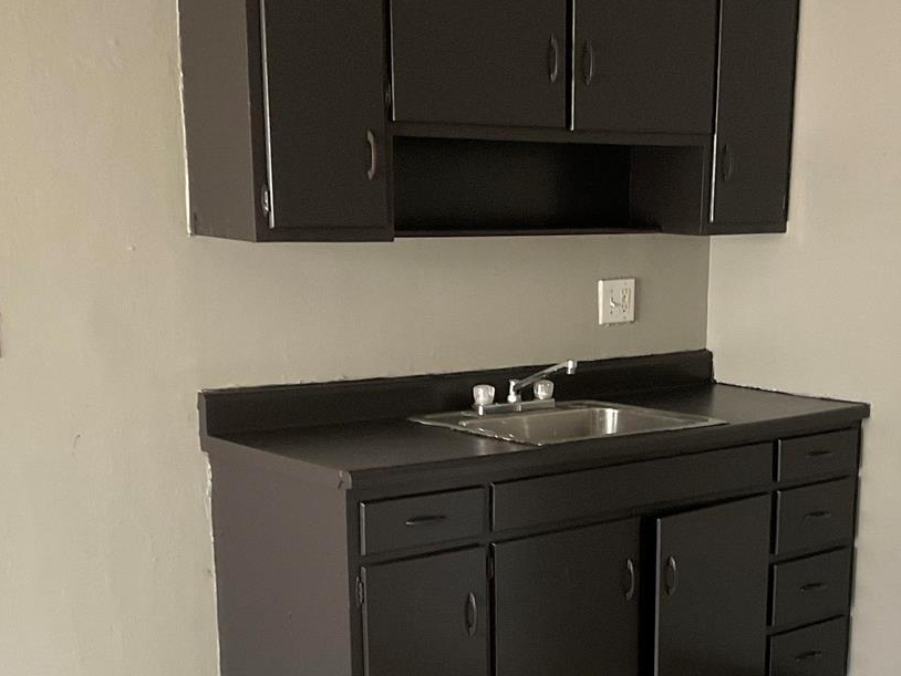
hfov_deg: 33.5
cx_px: 601
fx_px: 1484
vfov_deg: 25.1
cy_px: 561
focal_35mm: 57
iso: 100
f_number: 1.8
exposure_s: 1/60
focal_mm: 3
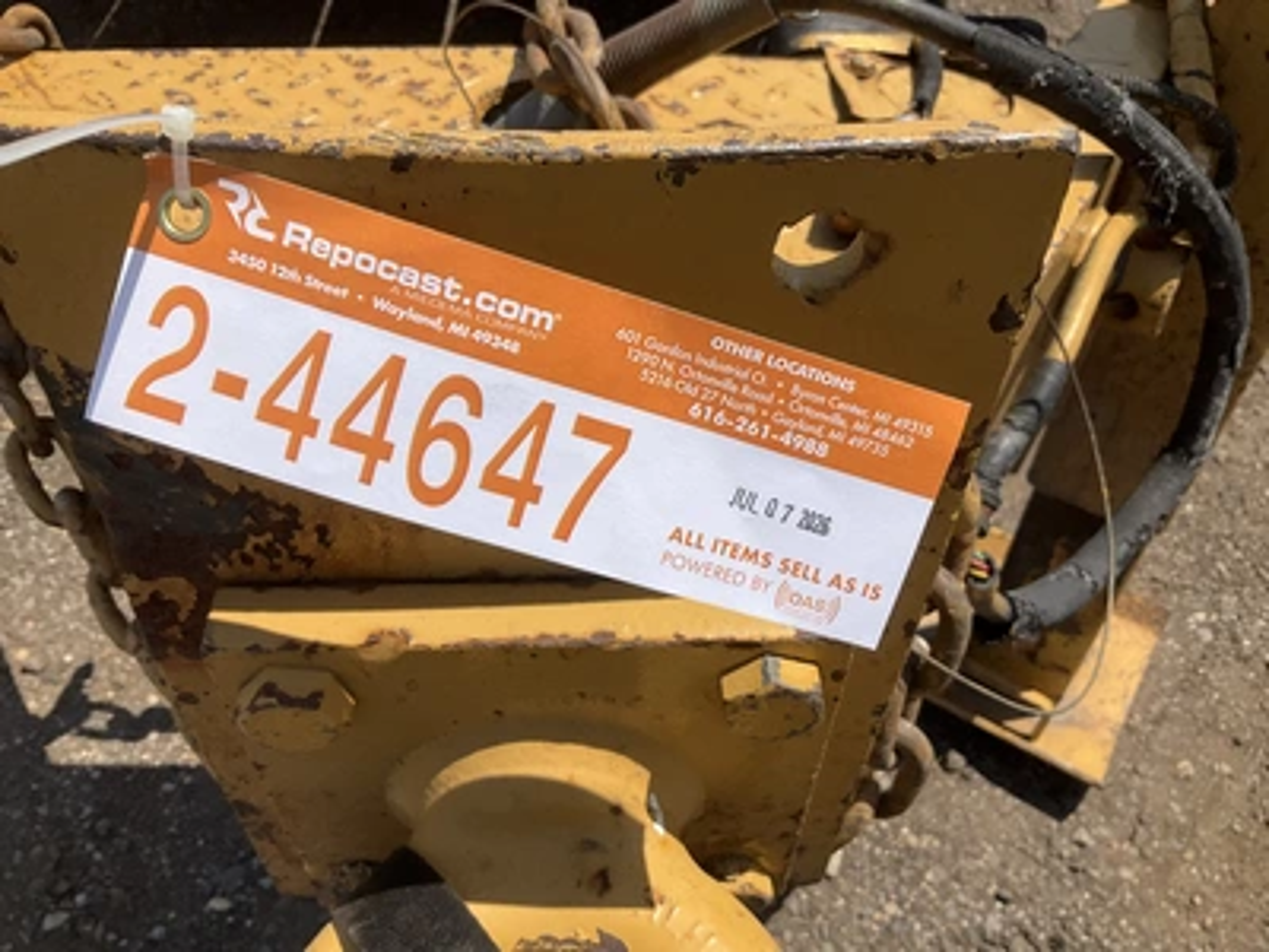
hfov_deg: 61.7
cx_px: 634
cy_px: 476
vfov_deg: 48.2
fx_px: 1063
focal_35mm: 29
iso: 25
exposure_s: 1/2427
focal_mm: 3
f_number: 1.8
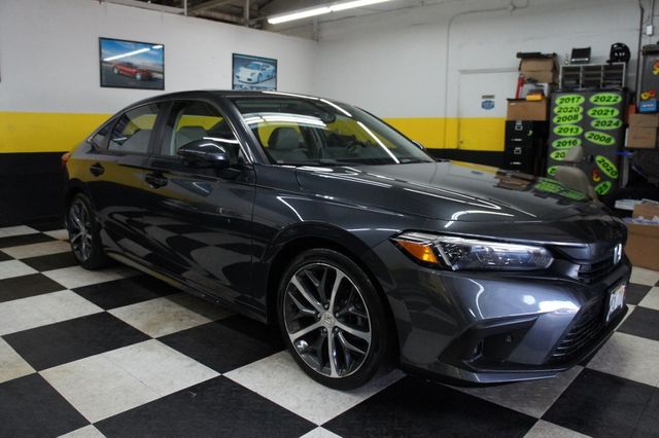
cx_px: 330
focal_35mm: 27
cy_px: 219
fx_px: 494
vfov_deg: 47.9
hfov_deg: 67.4
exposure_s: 1/250
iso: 1600
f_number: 3.5
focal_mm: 18
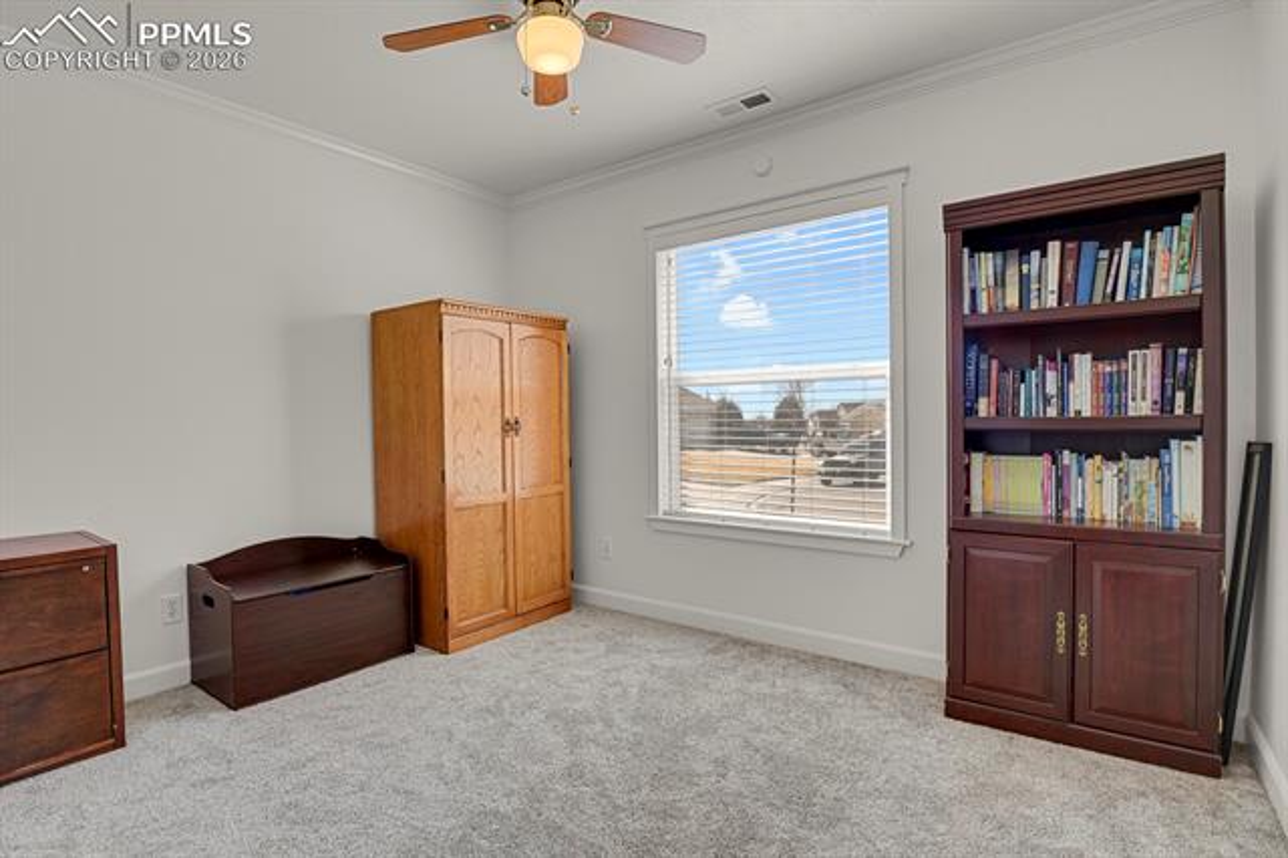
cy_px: 429
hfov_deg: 93.3
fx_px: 608
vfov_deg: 70.4
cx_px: 644
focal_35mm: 17
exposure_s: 1/2.5
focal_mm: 17
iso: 250
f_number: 8
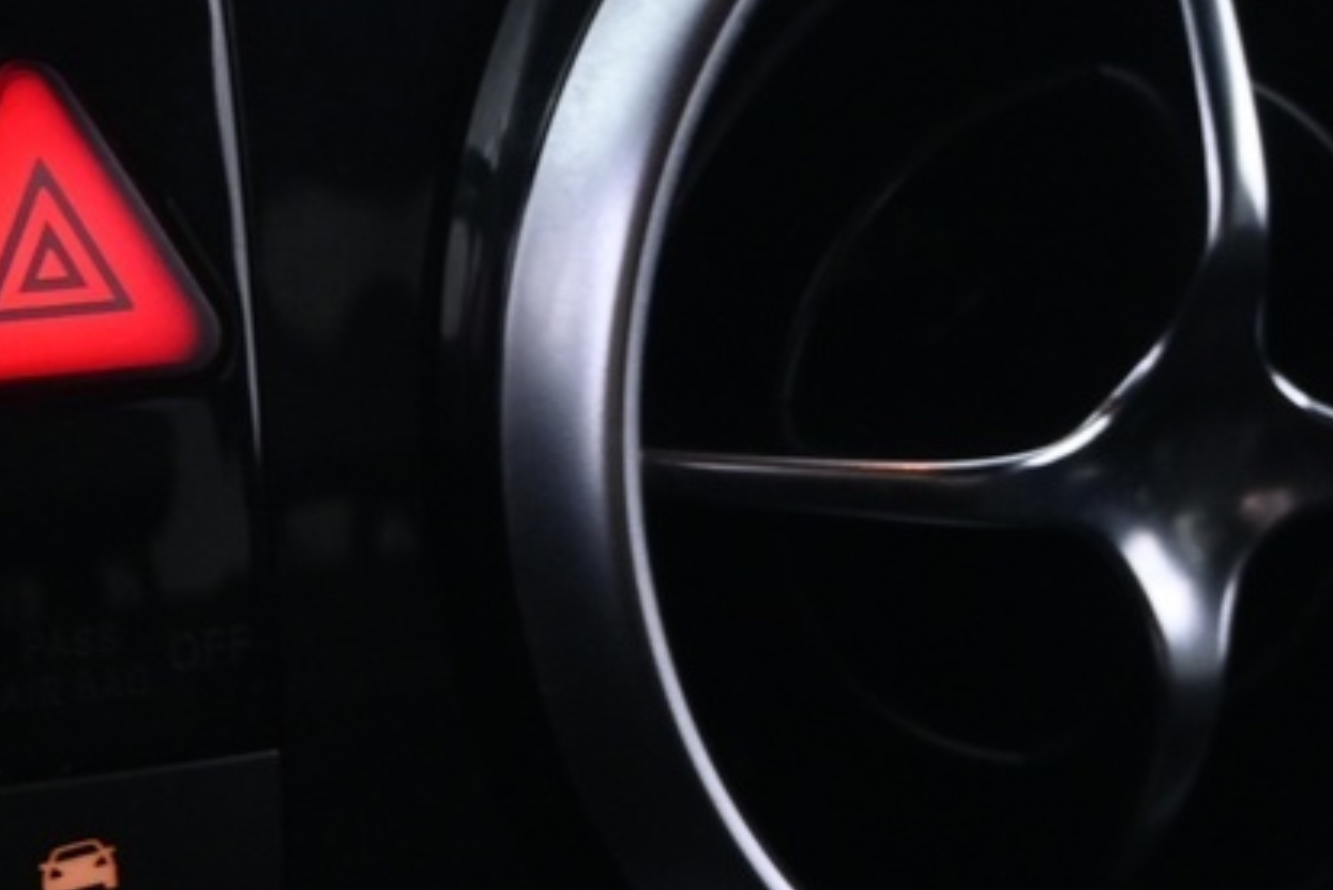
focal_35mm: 120
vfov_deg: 11.4
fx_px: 4442
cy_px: 556
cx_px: 61
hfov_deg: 16.8
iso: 1000
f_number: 3.8
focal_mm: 20.5
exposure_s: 1/13
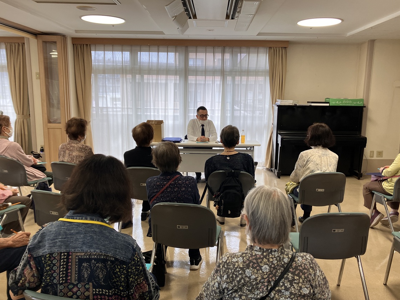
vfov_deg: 46.8
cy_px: 154
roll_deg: -1.0
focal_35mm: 30
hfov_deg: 59.9
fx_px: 347
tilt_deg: -7.8
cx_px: 211
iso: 64
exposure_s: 1/100
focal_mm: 3.99
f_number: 1.8
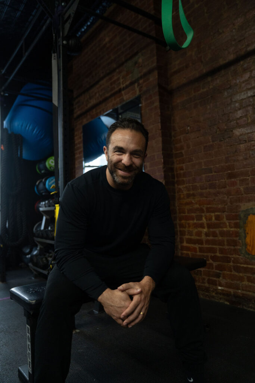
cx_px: 128
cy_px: 192
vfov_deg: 69.4
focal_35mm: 26
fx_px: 276
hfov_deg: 49.6
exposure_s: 1/160
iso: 2500
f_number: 2.8
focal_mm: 26
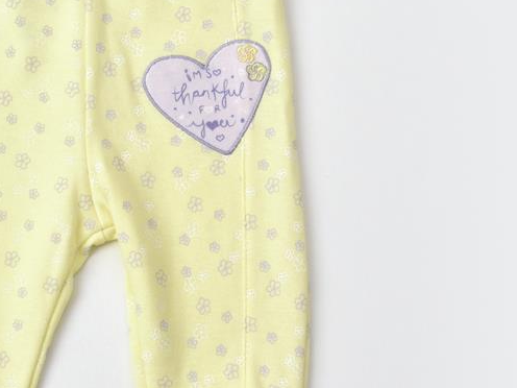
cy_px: 159
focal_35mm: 140
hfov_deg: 14.0
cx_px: 92
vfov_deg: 10.6
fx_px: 2096
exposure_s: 1/125
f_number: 13
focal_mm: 35
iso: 100
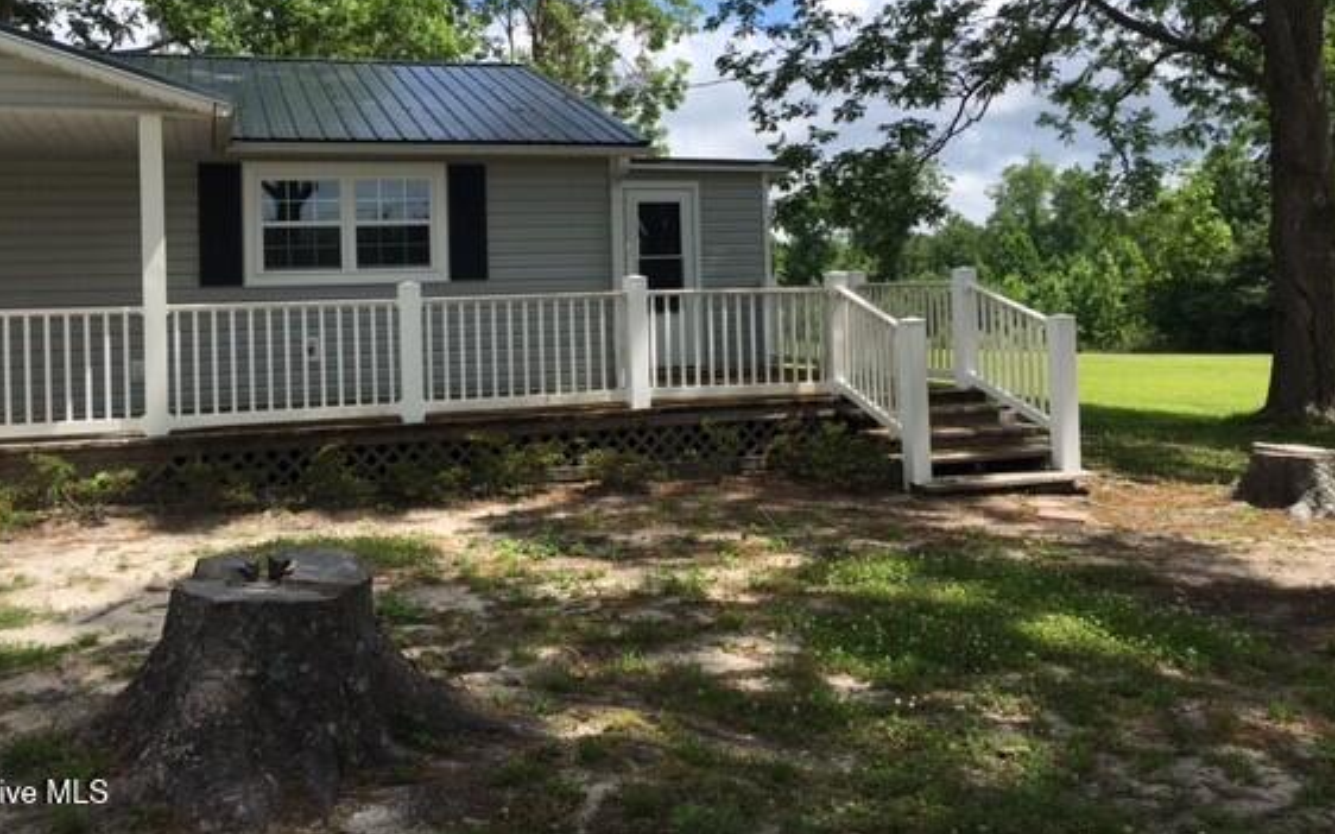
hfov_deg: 55.3
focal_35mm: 35
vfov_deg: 35.9
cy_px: 273
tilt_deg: +3.9
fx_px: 1273
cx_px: 622
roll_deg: +1.1
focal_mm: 4.15
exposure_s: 1/1304
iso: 25
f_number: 2.2
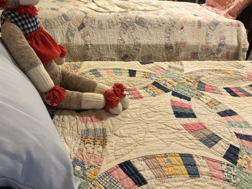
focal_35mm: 32
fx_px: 233
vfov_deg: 44.0
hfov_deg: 56.4
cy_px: 79
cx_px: 101
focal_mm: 6
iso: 250
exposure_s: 1/60
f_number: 1.6
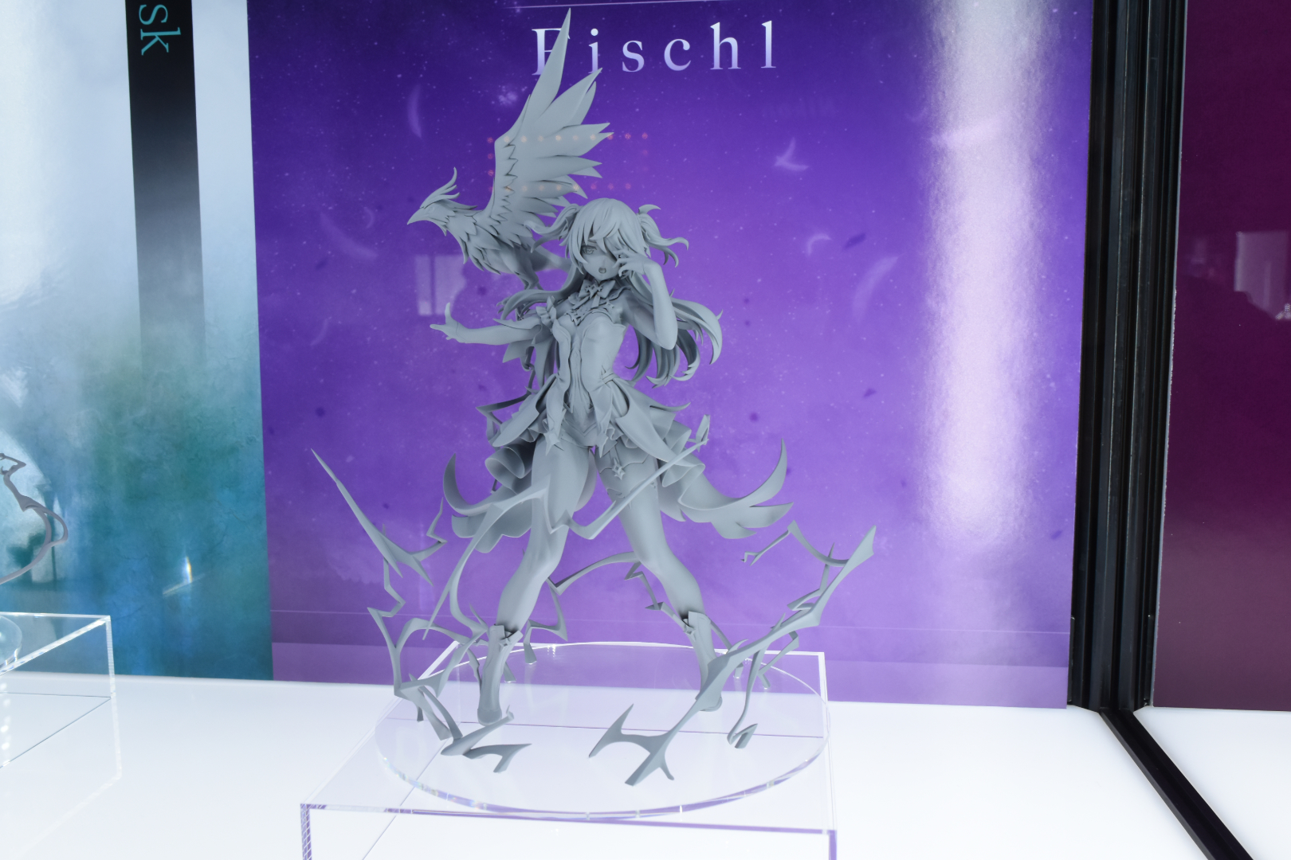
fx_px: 1183
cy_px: 430
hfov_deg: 57.2
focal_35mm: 33
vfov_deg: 40.0
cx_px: 646
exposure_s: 1/160
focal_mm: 22
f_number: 8
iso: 640
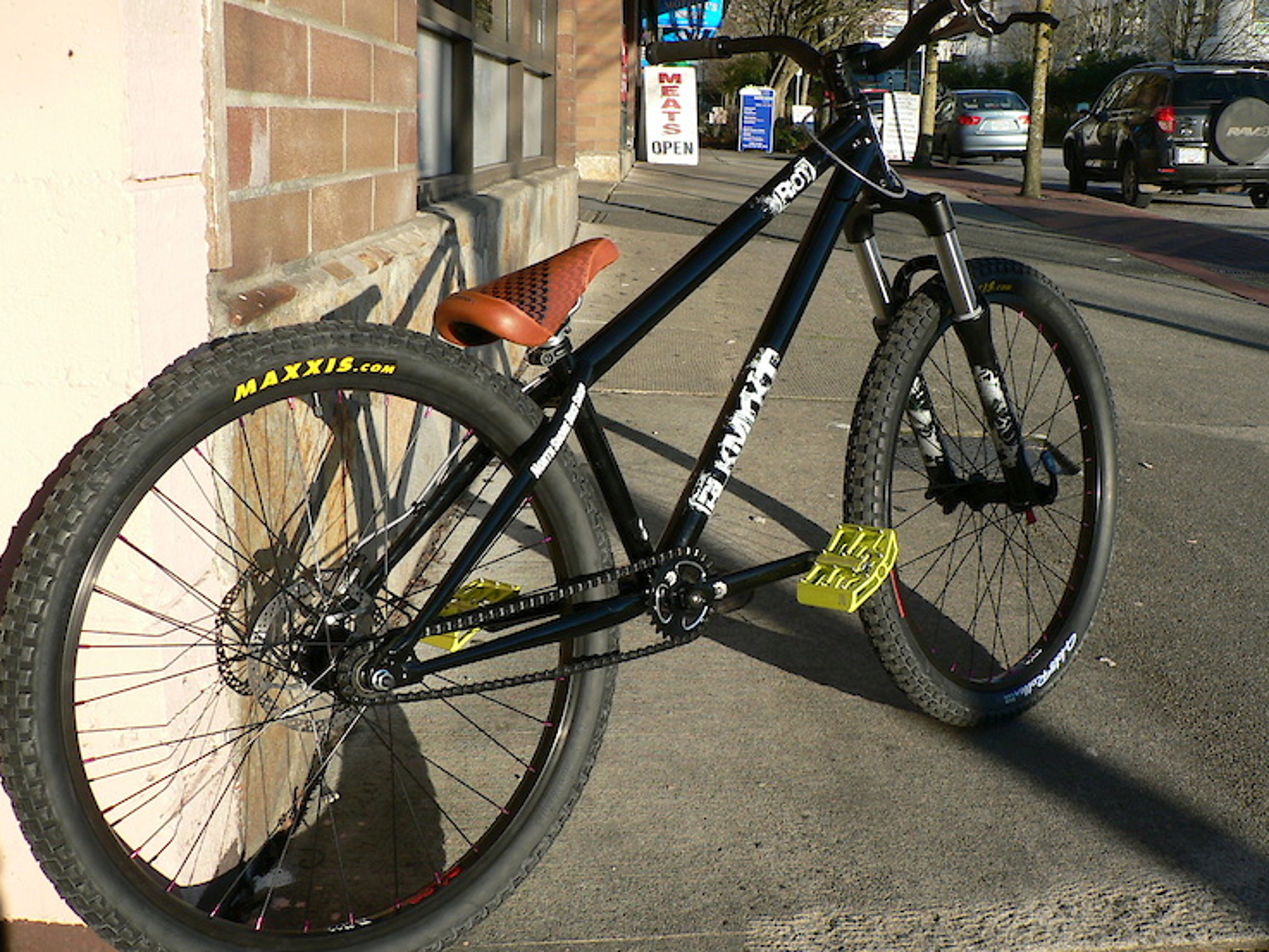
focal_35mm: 38
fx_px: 1393
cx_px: 673
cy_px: 467
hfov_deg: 48.9
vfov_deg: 37.7
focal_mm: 6
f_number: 4
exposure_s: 1/250
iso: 64
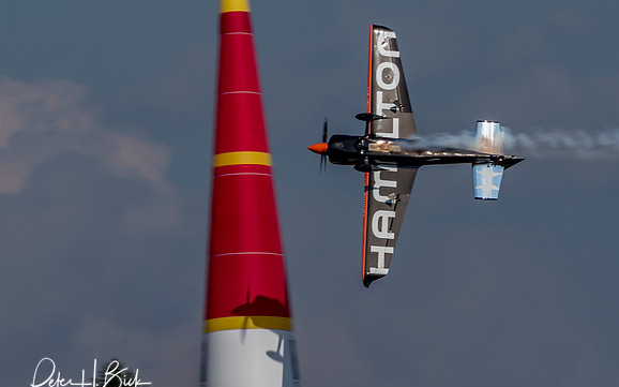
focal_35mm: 1057
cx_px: 376
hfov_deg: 2.0
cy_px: 200
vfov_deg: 1.2
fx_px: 17828
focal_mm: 280
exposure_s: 1/320
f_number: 11
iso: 200
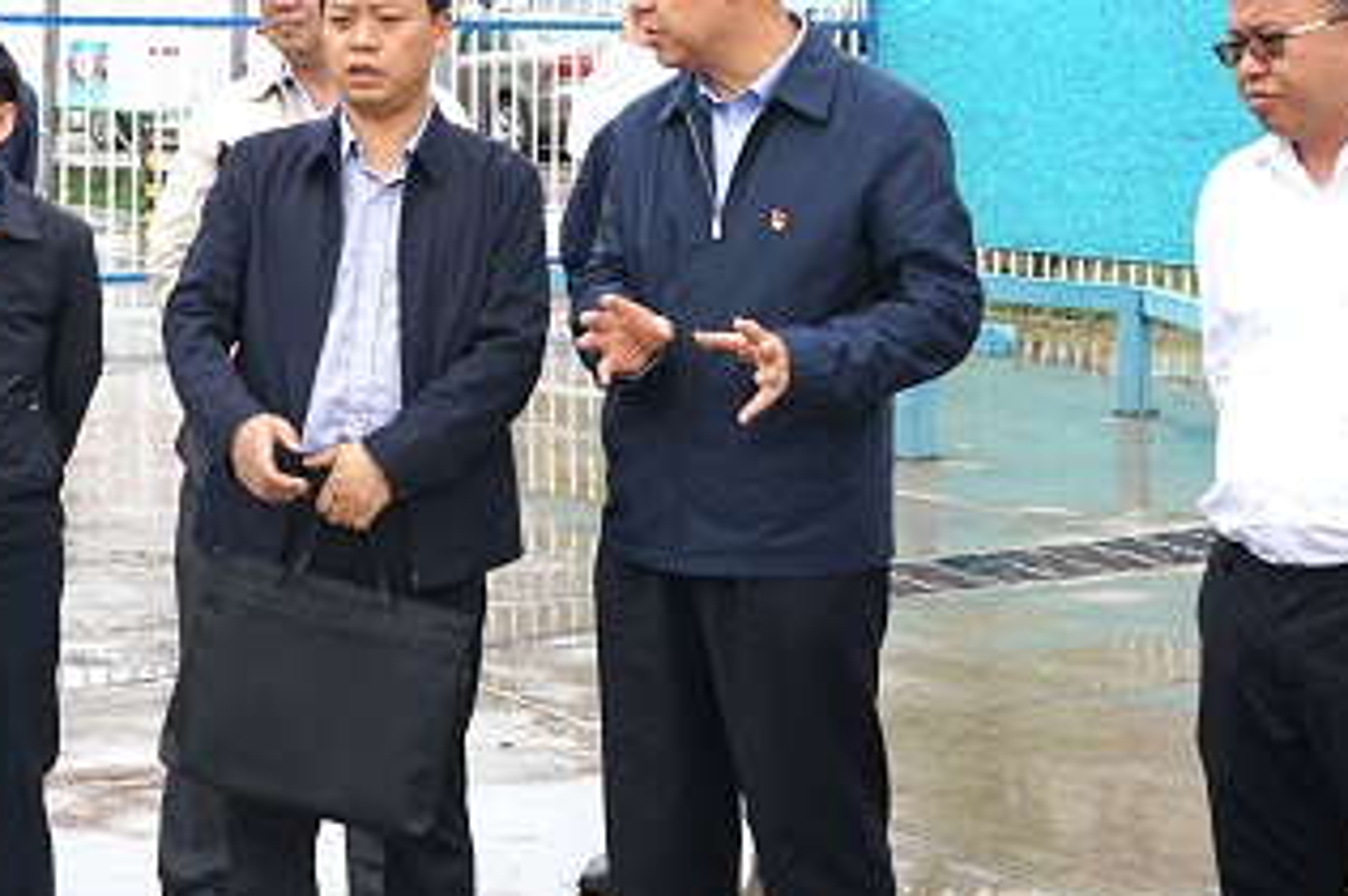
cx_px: 546
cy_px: 4
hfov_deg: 24.7
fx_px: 3067
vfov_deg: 16.3
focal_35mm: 82
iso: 100
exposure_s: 1/100
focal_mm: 37
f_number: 7.1
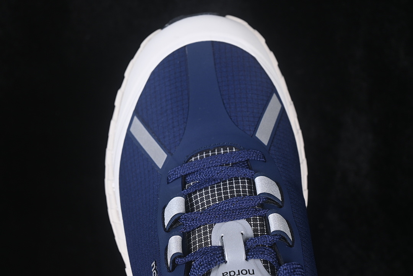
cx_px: 206
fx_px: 860
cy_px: 138
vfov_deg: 18.2
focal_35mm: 75
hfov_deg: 27.0
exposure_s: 1/60
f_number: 6.3
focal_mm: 50
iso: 160
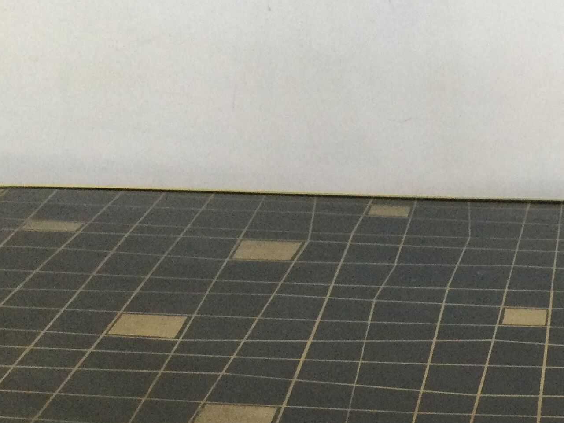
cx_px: 497
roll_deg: -3.2
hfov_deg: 24.1
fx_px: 1287
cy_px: 474
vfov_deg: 17.9
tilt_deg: -29.9
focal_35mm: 79
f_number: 2.4
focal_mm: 3.3
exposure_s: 1/33
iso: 50
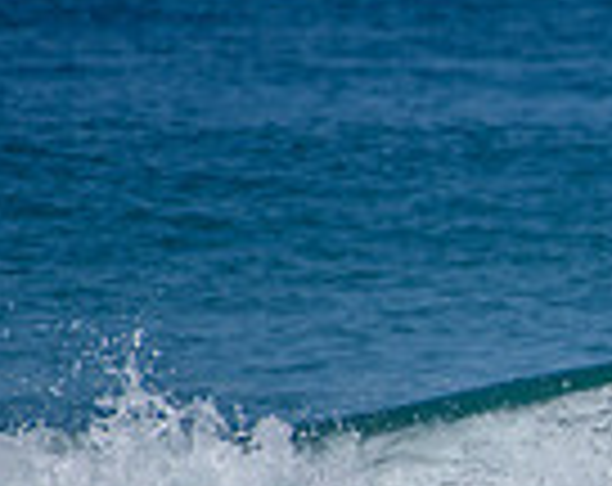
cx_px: 1179
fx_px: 36285
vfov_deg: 0.8
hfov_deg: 1.0
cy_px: 484
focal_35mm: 2009
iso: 125
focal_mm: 500
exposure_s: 1/2000
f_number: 5.6
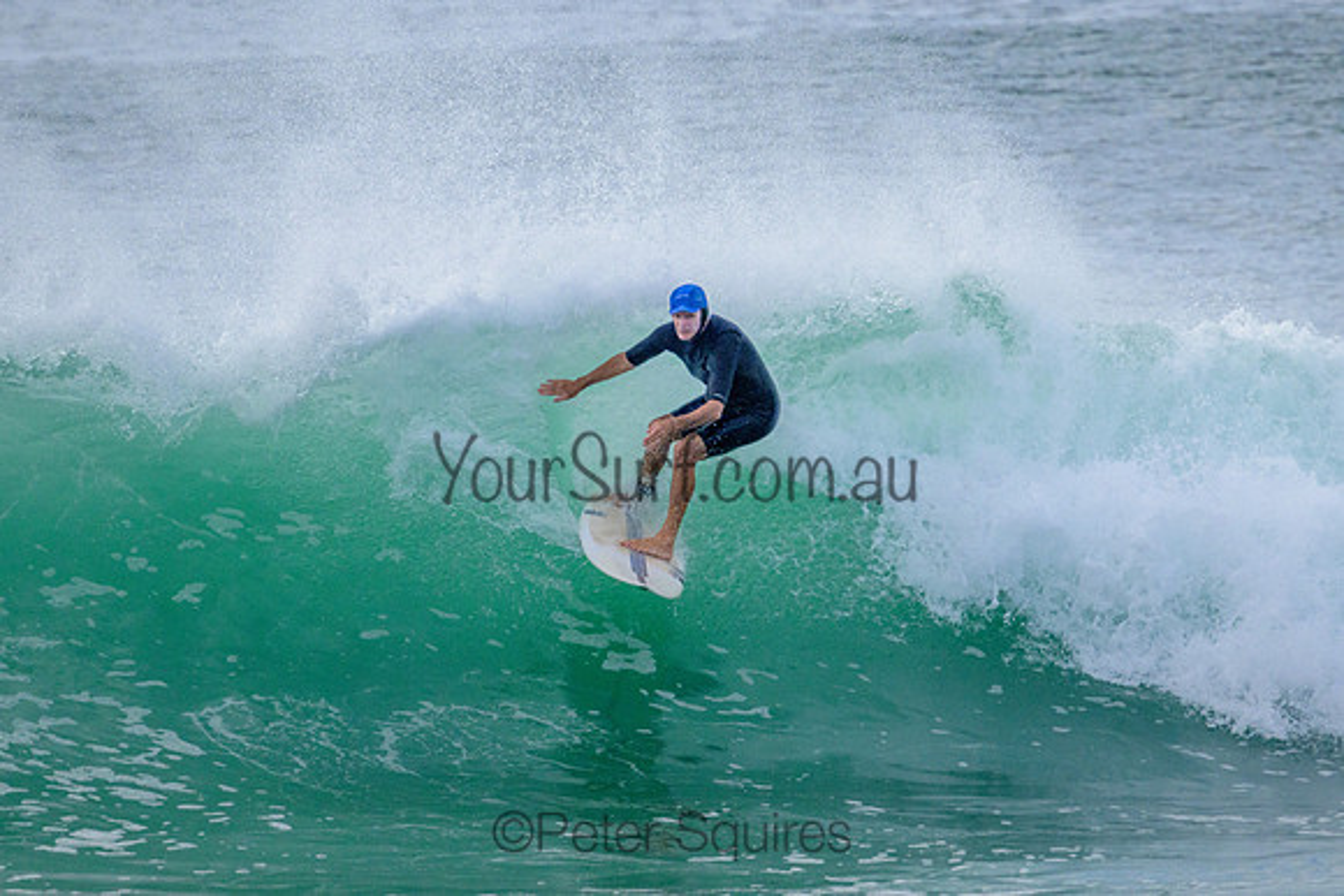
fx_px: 35082
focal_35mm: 940
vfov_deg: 1.5
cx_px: 674
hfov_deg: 2.2
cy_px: 370
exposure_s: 1/2000
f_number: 11
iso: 1250
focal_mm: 800
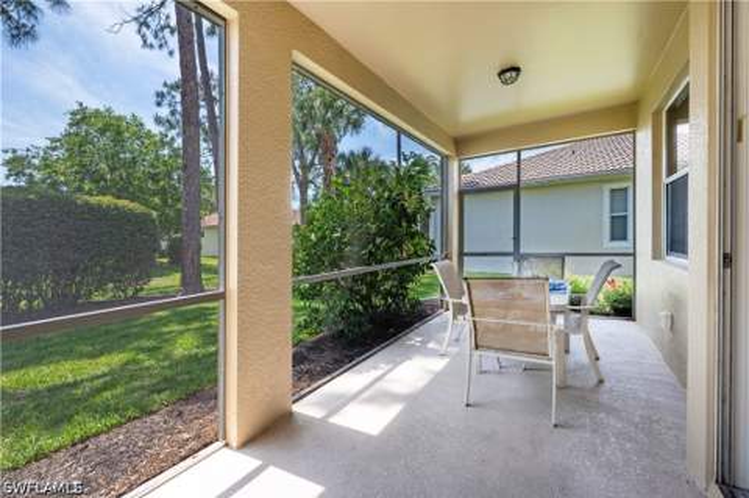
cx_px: 374
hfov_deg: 104.3
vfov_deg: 81.1
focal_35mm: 14
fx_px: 291
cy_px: 249
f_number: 11
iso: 125
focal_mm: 14
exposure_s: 1/25
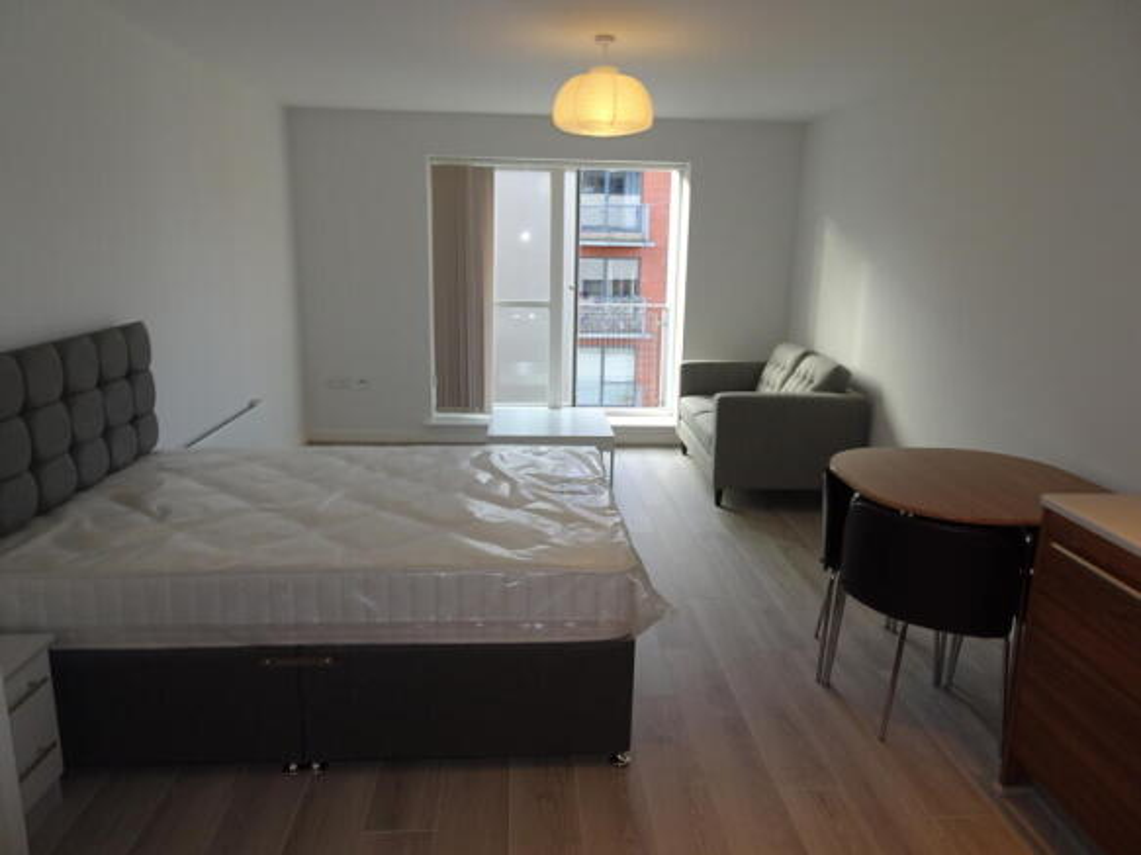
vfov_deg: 56.8
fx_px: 791
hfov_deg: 71.6
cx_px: 570
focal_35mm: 24
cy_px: 428
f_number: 3.5
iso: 80
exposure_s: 1/50
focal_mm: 4.1
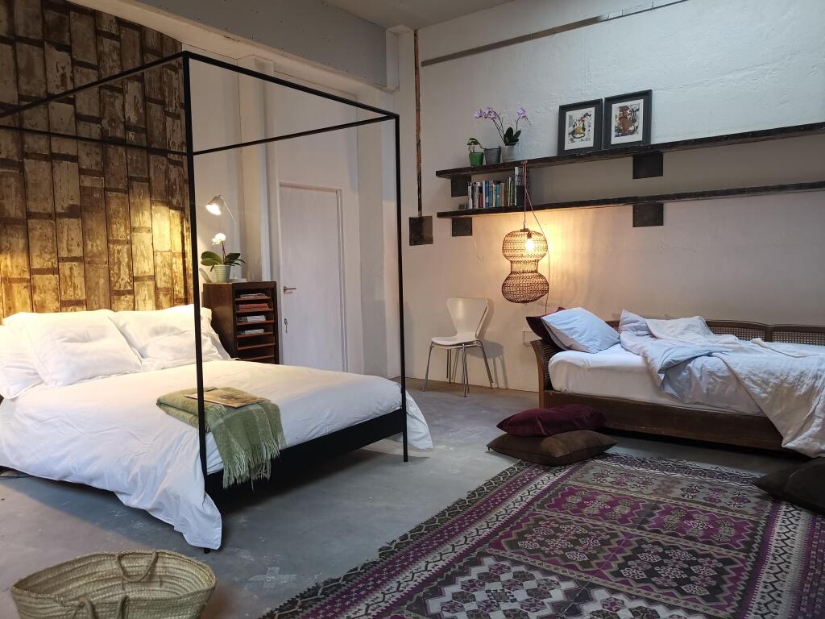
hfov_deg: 65.3
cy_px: 310
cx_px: 412
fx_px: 643
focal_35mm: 27
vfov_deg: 51.4
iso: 320
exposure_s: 1/33.3
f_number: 1.8
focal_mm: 5.58
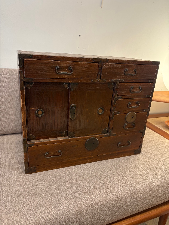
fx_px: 169
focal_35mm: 26
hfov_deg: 53.1
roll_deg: -4.5
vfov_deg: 67.3
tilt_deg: -20.1
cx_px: 84
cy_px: 112
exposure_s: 1/50
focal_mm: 5.96
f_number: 1.6
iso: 100
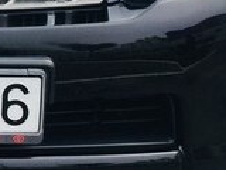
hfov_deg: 15.2
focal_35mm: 120
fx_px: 783
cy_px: -72
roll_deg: -0.2
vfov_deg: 11.9
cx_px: -113
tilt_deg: -13.1
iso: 32
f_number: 2.2
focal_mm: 4.15
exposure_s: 1/1319
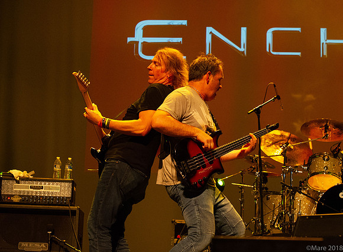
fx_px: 794
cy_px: 125
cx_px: 152
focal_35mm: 81
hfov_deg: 24.4
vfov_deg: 18.0
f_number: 6.3
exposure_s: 1/125
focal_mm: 70
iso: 8000
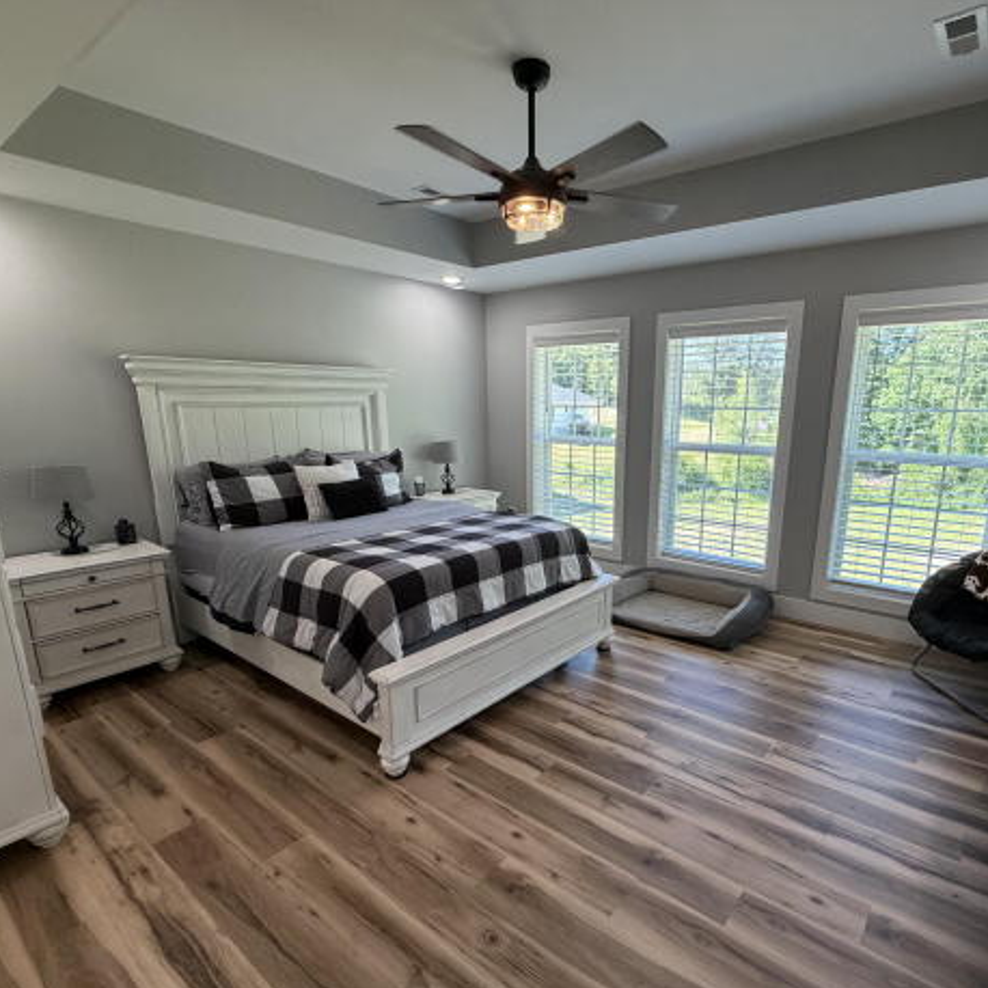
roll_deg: -0.5
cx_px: 573
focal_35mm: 18
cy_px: 537
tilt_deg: -12.9
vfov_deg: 80.5
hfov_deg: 80.1
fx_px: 581
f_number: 2.2
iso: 200
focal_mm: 2.22
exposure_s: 1/120
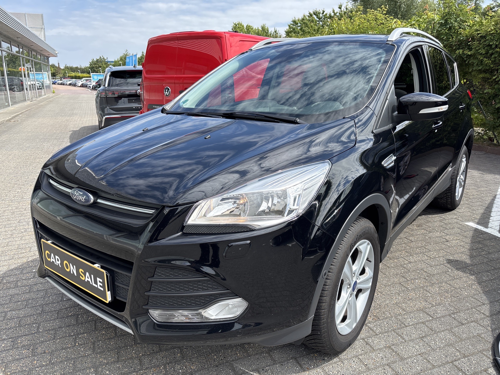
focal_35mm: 26
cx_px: 250
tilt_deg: -14.2
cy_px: 188
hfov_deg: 67.3
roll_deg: +0.1
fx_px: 376
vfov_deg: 53.1
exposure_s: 1/1522
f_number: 1.6
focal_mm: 5.96
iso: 50
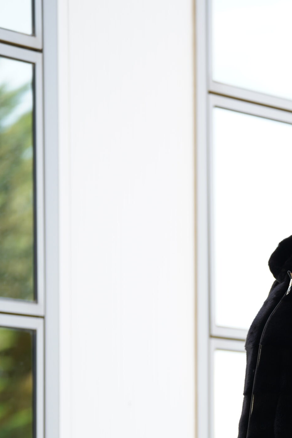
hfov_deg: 5.7
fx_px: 2932
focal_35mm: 241
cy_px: 395
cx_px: 263
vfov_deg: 8.5
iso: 160
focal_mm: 133
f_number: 2.8
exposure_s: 1/250
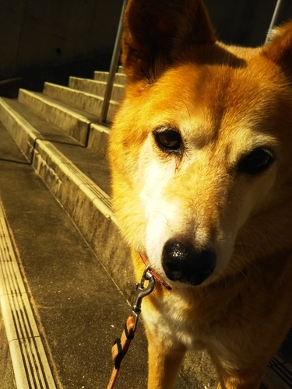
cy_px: 194
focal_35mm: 30
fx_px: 337
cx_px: 146
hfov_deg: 46.8
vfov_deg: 60.0
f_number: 2.2
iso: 40
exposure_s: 1/1457
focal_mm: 4
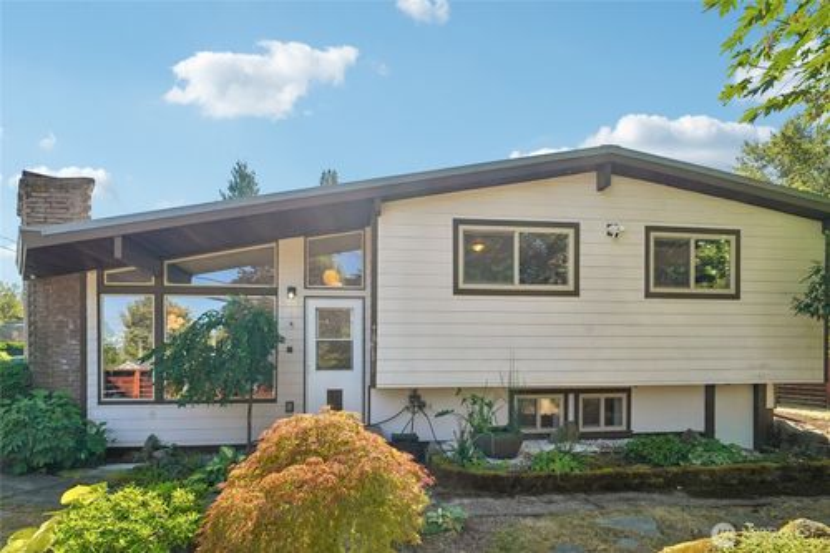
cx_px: 415
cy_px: 276
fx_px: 369
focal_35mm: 16
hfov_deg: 96.8
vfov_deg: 73.7
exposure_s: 1/800
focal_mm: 16
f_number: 8
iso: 1600
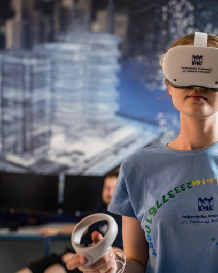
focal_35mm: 66
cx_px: 208
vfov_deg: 28.7
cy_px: 143
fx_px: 532
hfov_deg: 22.4
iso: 100
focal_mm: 35
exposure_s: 1/60
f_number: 2
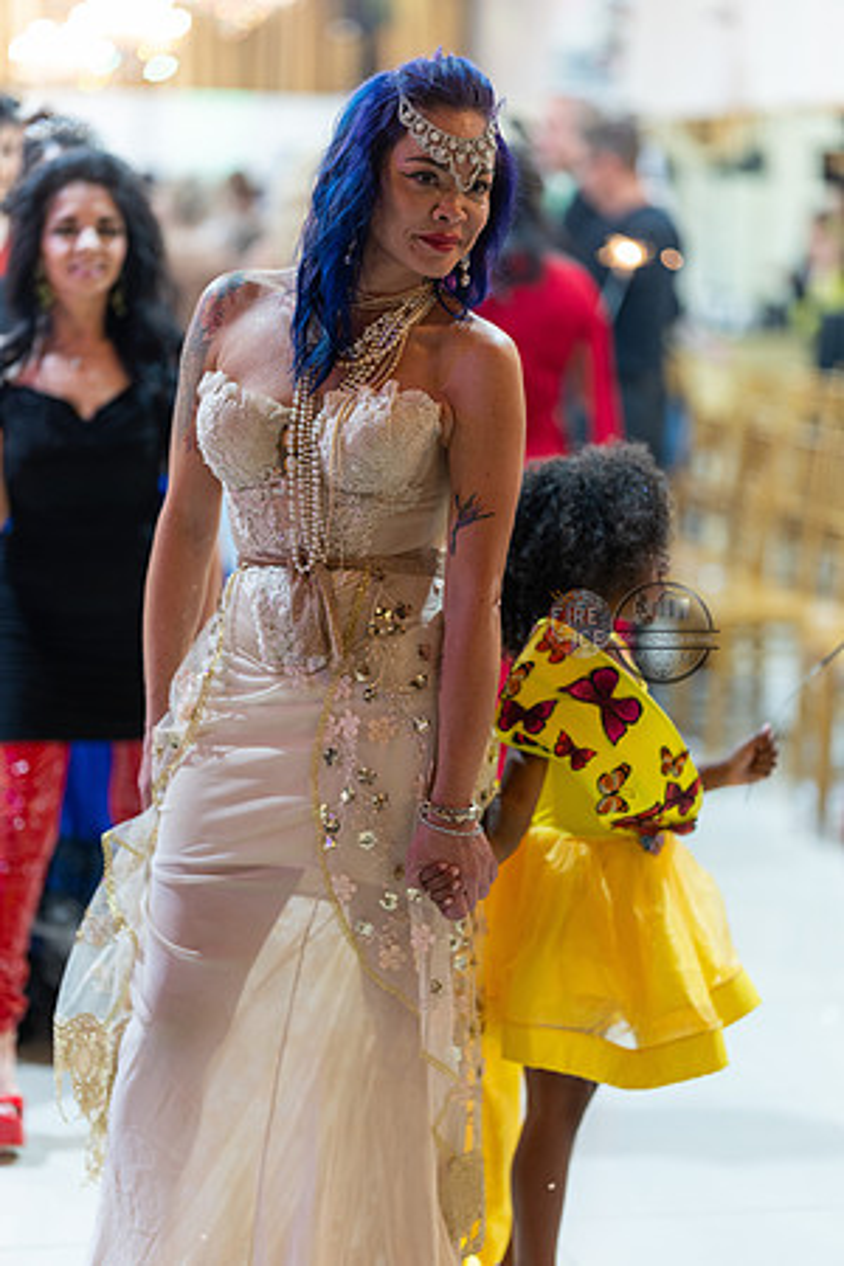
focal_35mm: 85
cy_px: 633
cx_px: 422
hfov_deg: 16.1
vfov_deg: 23.9
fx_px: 2989
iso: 500
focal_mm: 85
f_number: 1.4
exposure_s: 1/160
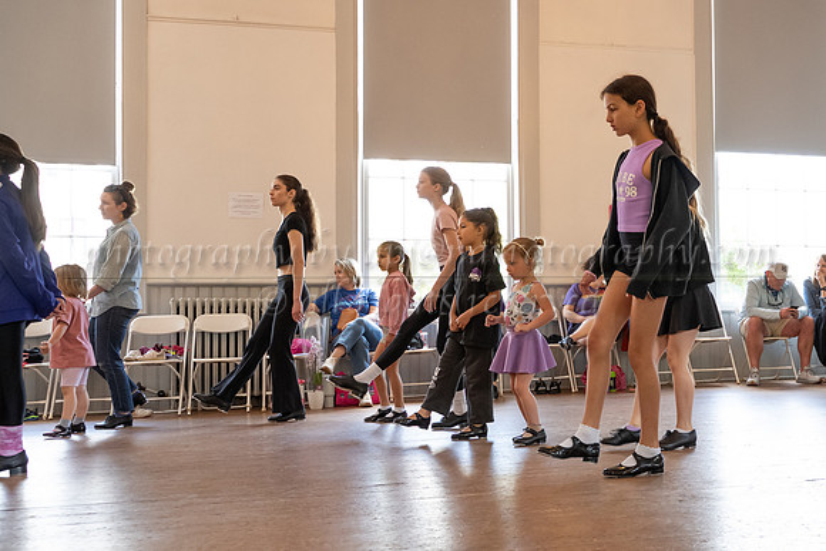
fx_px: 977
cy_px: 306
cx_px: 628
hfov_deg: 44.2
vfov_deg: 31.5
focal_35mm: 43
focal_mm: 28
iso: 1600
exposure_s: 1/200
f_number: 4
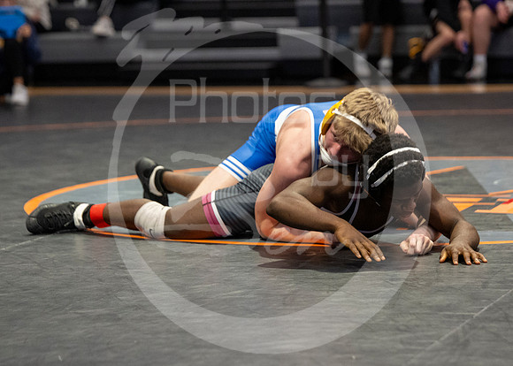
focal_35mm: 138
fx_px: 2007
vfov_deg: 10.4
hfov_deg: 14.6
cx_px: 245
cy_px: 280
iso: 3200
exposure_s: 1/1000
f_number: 2.8
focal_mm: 86
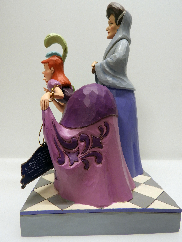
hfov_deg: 54.9
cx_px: 91
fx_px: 175
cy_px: 118
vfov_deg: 69.4
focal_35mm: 25
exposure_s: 1/30
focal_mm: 4.3
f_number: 3.3
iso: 160
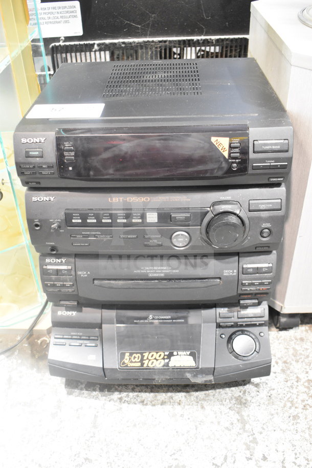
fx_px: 448
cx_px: 156
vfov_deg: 55.1
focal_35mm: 34
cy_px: 234
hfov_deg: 38.4
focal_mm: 23
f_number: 3.8
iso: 4000
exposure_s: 1/40
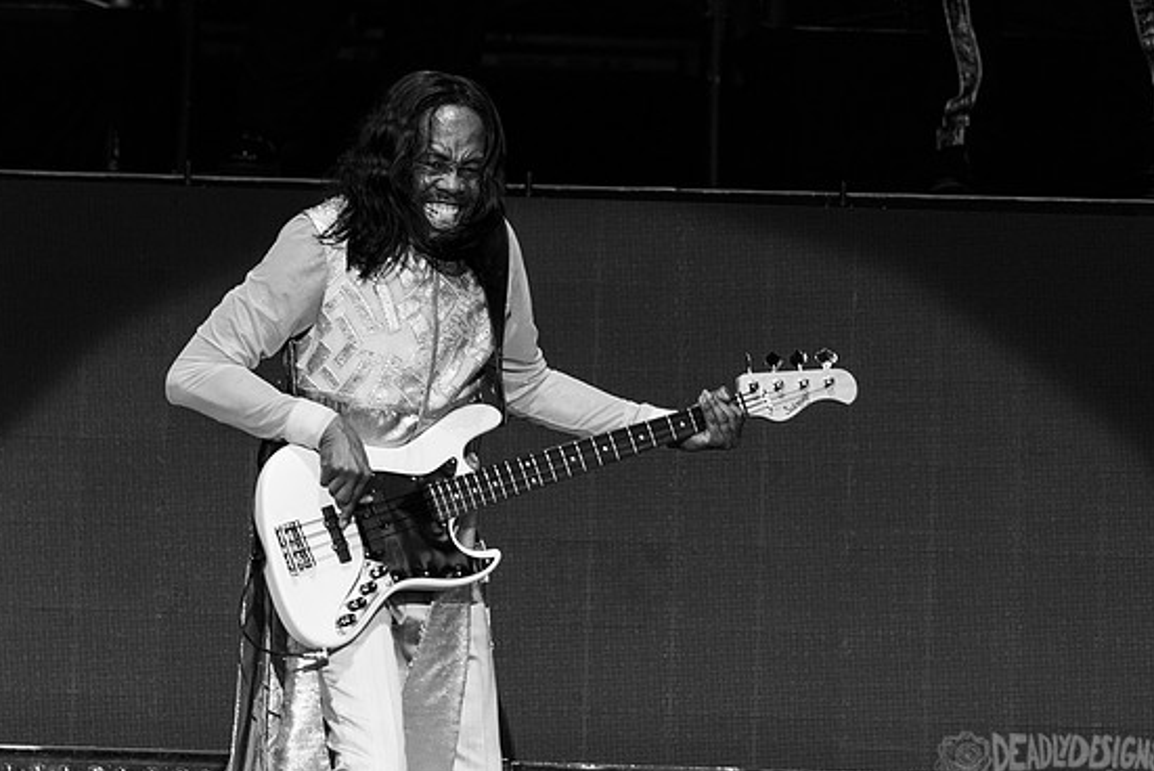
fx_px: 26555
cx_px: 584
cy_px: 334
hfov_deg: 2.5
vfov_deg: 1.7
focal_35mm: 828
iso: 1000
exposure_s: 1/500
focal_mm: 600
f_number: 6.3
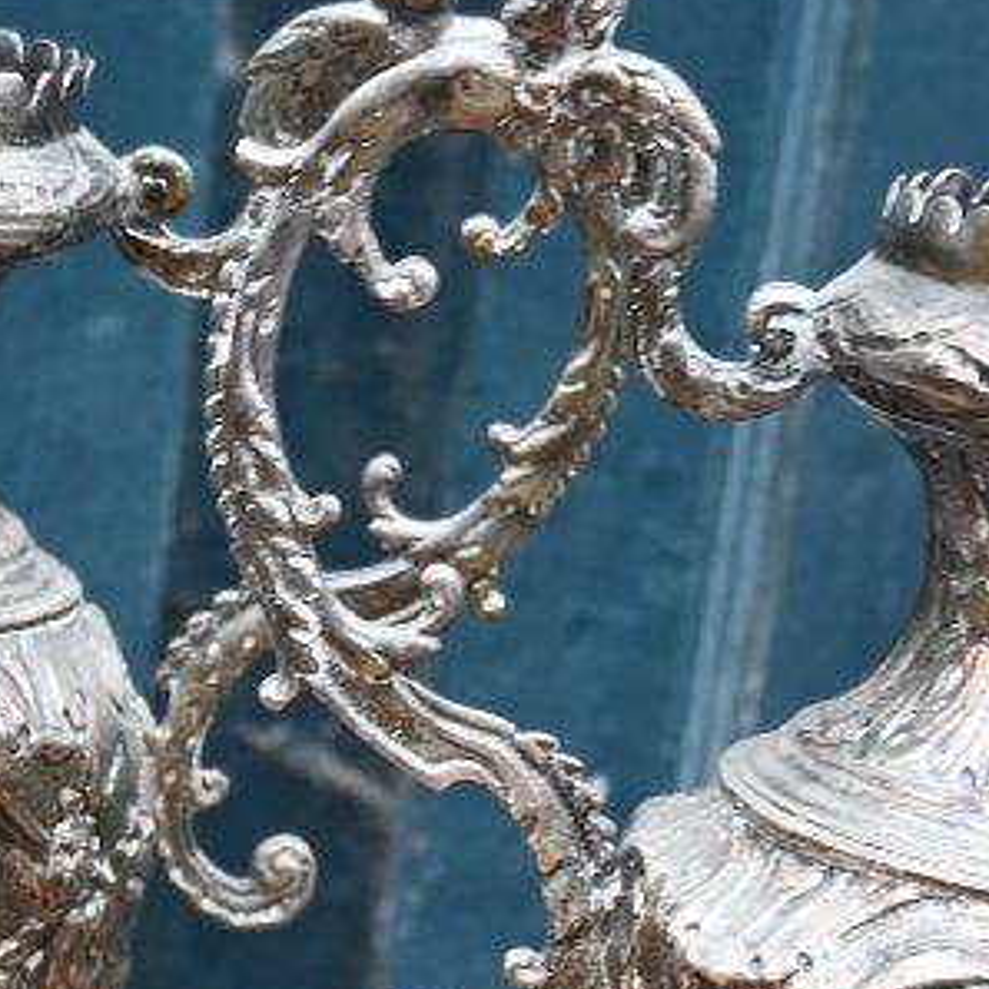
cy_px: 1198
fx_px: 4059
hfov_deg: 13.9
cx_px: 279
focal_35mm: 126
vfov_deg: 13.5
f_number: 3.8
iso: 220
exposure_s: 1/40
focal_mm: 24.5
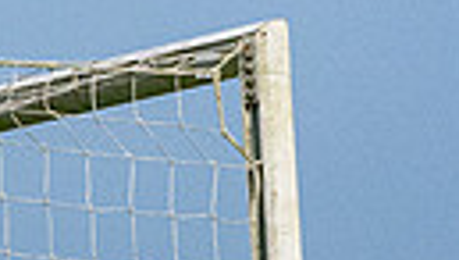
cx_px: -566
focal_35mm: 370
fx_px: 4510
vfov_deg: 3.3
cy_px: 434
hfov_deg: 5.7
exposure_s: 1/200
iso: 8000
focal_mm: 50
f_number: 8
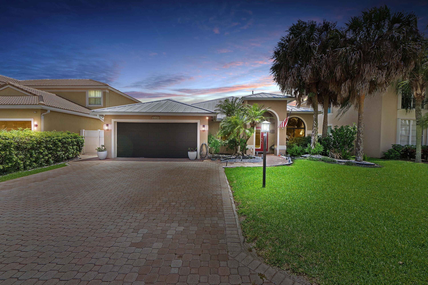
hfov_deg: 100.4
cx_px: 214
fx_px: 178
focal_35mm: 15
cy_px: 142
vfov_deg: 77.3
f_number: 9
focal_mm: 10
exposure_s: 1/1000
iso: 400
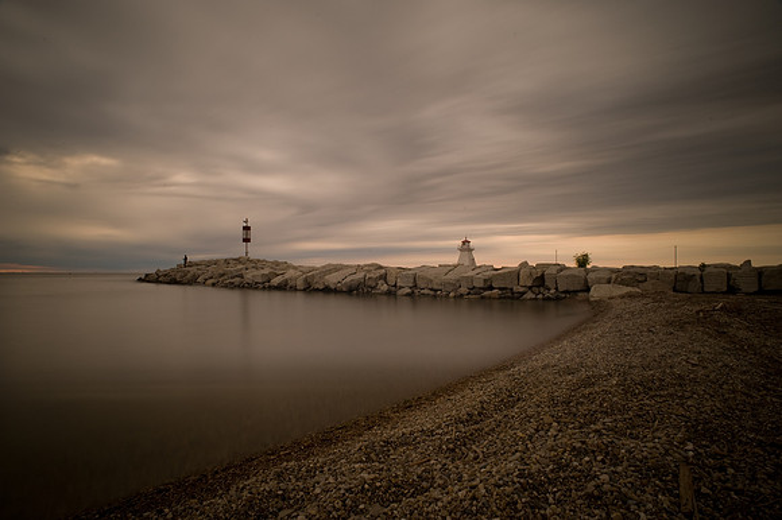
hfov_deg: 84.0
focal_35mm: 20
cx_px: 391
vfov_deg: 61.9
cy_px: 260
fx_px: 434
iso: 200
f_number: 22
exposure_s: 30
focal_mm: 20
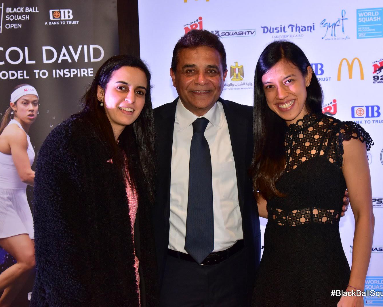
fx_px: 589
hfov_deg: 36.0
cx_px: 178
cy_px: 153
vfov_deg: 29.1
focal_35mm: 52
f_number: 9
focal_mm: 46
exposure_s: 1/60
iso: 2500
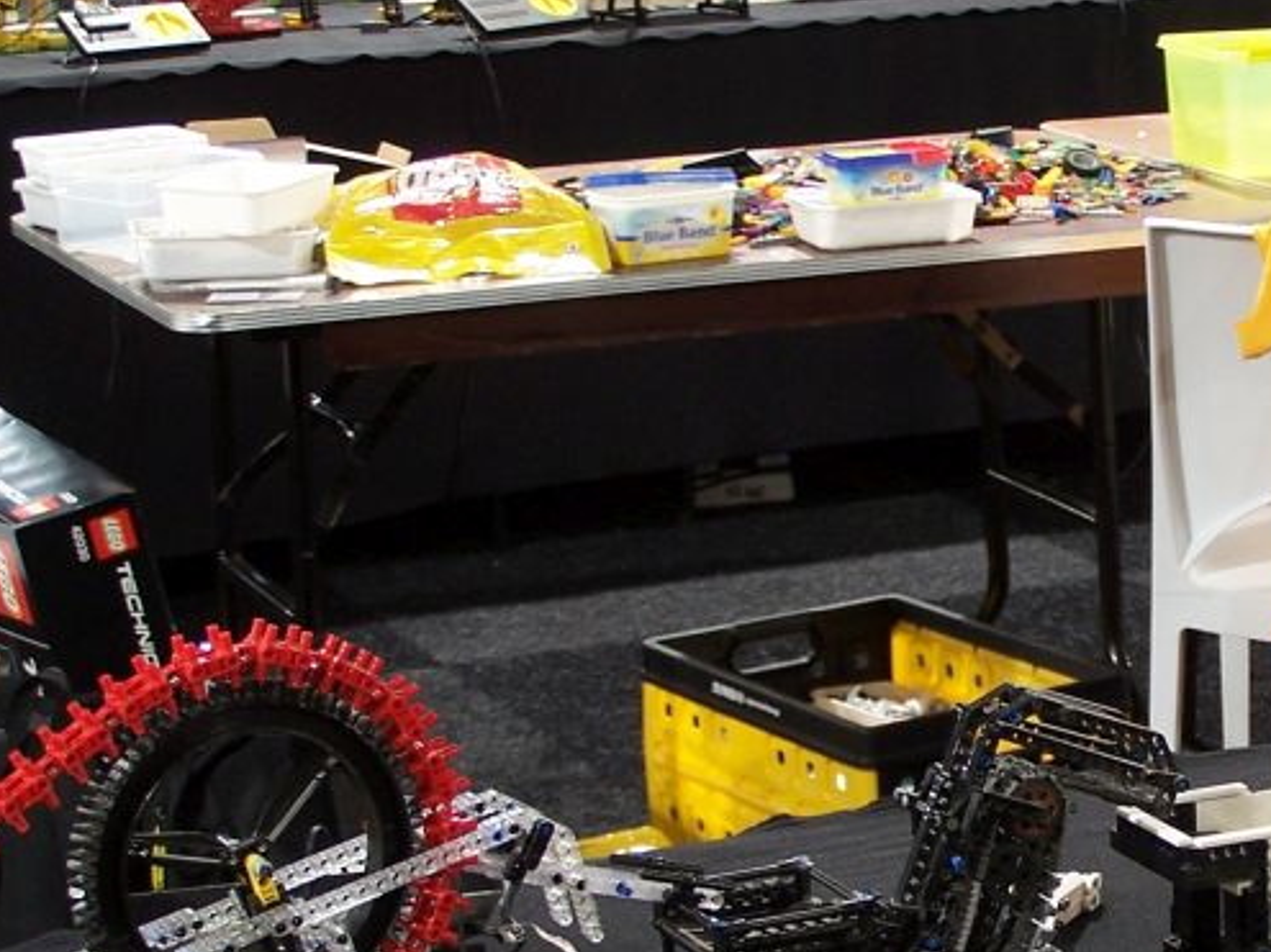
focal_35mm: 122
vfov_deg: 12.1
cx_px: 1217
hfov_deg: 15.9
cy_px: 693
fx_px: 4478
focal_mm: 9.8
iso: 80
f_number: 3.1
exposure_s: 1/2
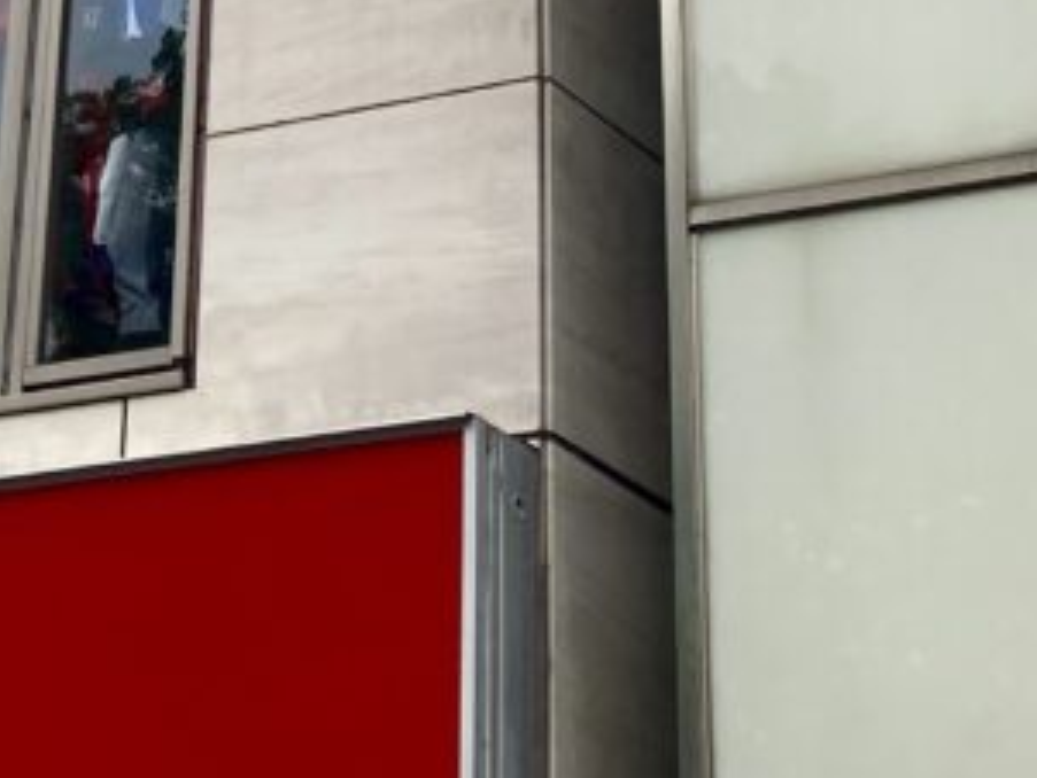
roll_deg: -8.1
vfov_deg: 11.5
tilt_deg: +35.2
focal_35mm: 119
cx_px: -114
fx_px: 3566
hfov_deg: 16.1
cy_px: -647
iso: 20
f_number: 1.8
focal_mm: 3.99
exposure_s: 1/1429
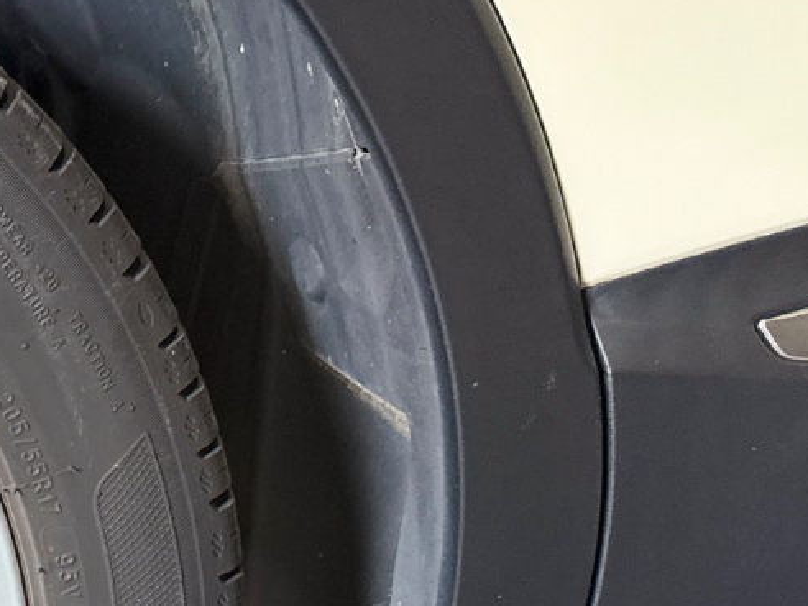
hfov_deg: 20.5
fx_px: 1821
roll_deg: +1.7
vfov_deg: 18.1
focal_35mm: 78
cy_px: 701
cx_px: -481
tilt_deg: -16.8
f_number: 1.78
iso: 200
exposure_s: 1/50
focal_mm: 6.76
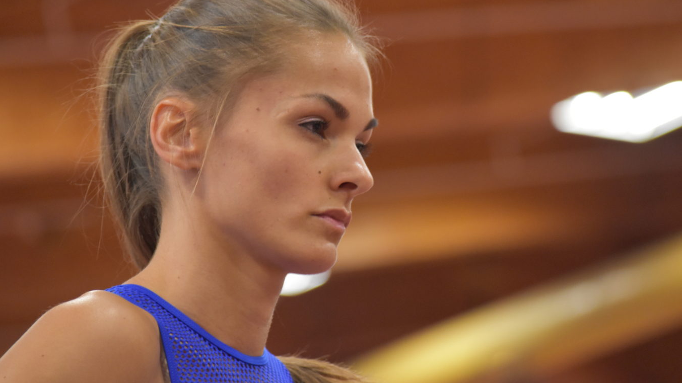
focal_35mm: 221
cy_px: 158
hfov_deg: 9.8
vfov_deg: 5.5
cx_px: 341
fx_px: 3997
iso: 2800
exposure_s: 1/125
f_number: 5
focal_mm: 140
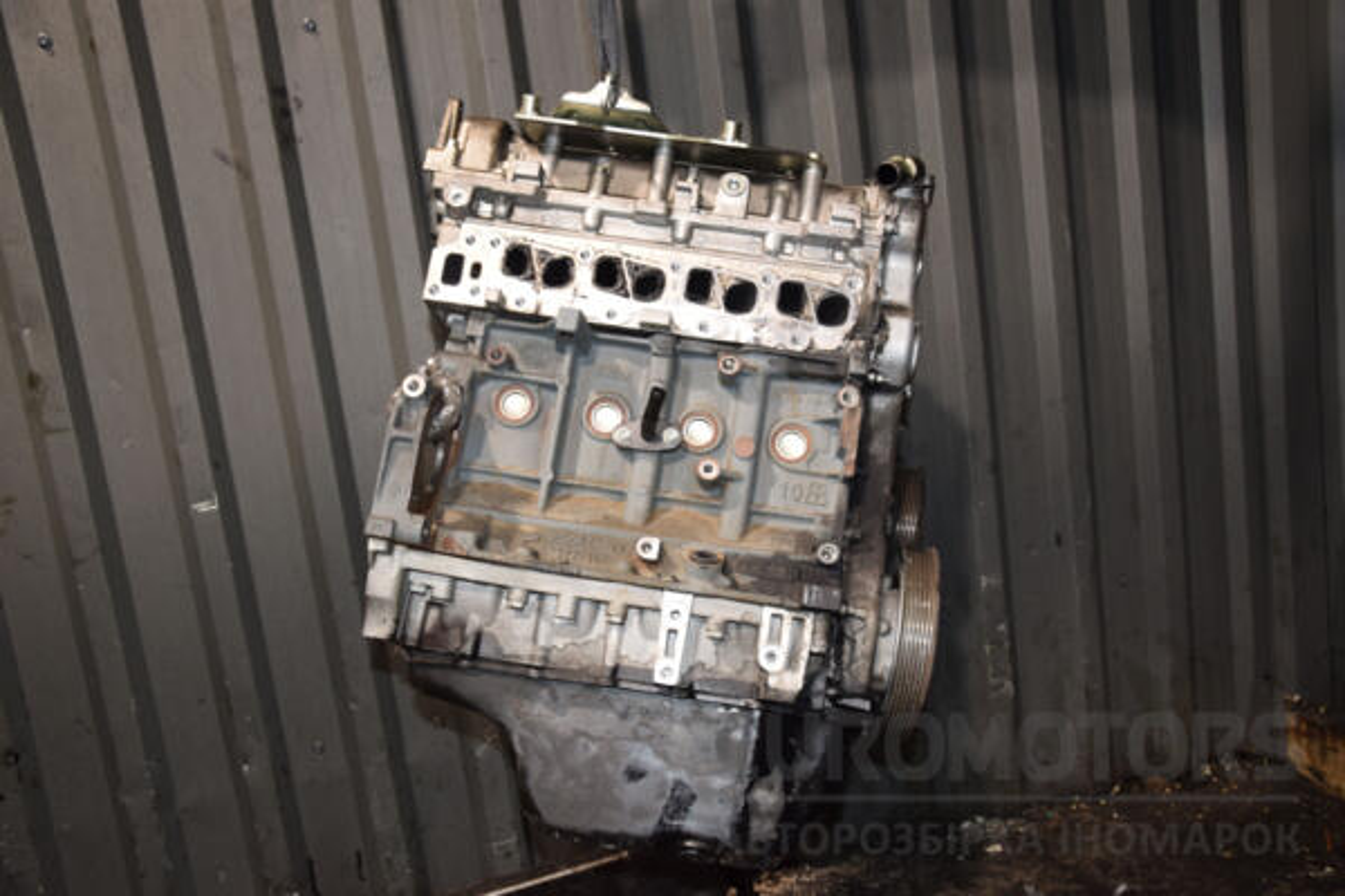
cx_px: 672
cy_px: 448
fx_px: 1233
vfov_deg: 40.0
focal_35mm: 33
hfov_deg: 57.2
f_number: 5
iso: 800
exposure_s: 1/60
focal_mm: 22
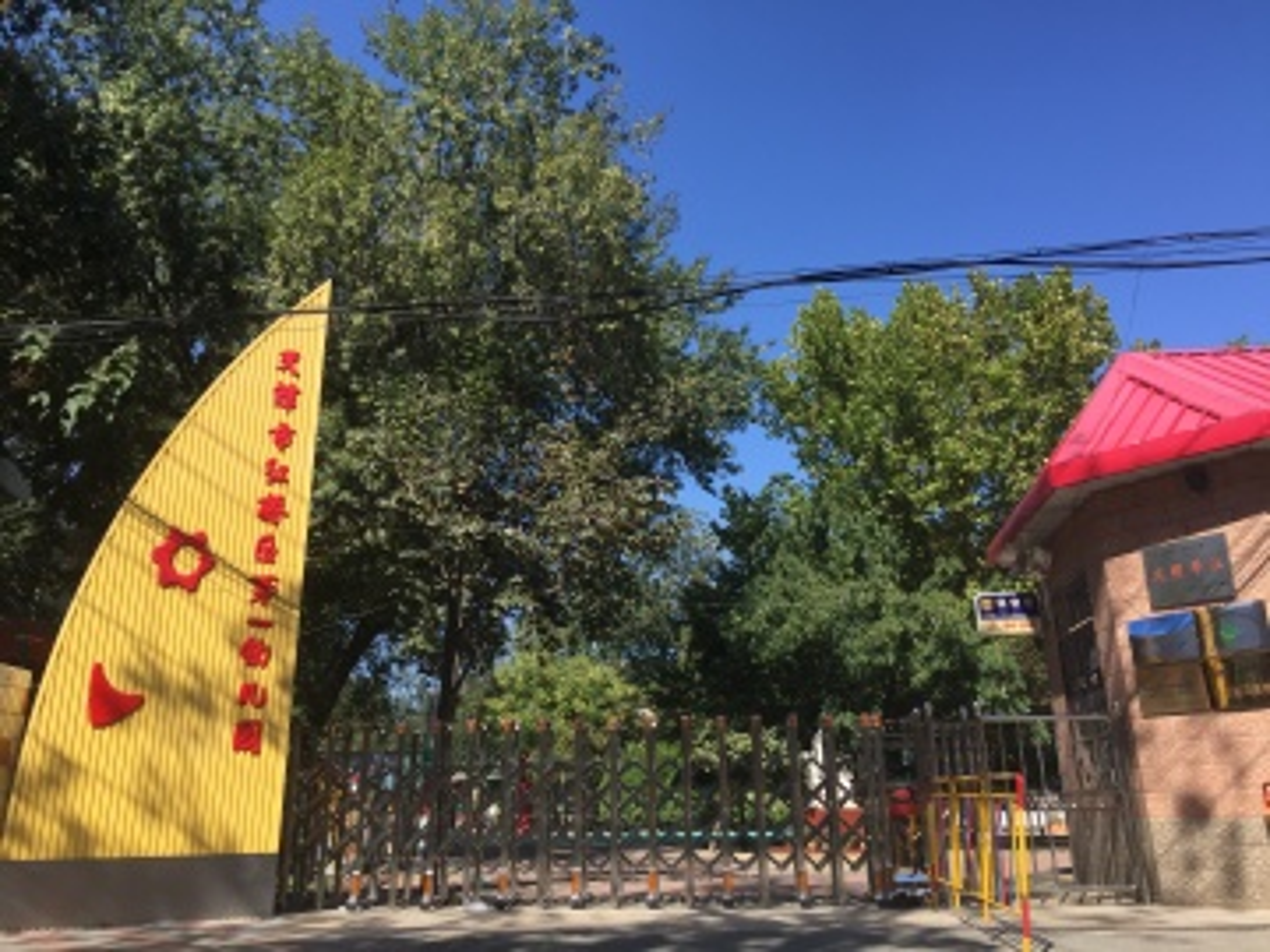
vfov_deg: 48.2
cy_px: 476
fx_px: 1064
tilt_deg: +18.3
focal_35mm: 29
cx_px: 635
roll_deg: -0.3
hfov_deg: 61.7
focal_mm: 4.15
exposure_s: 1/1163
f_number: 2.2
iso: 32
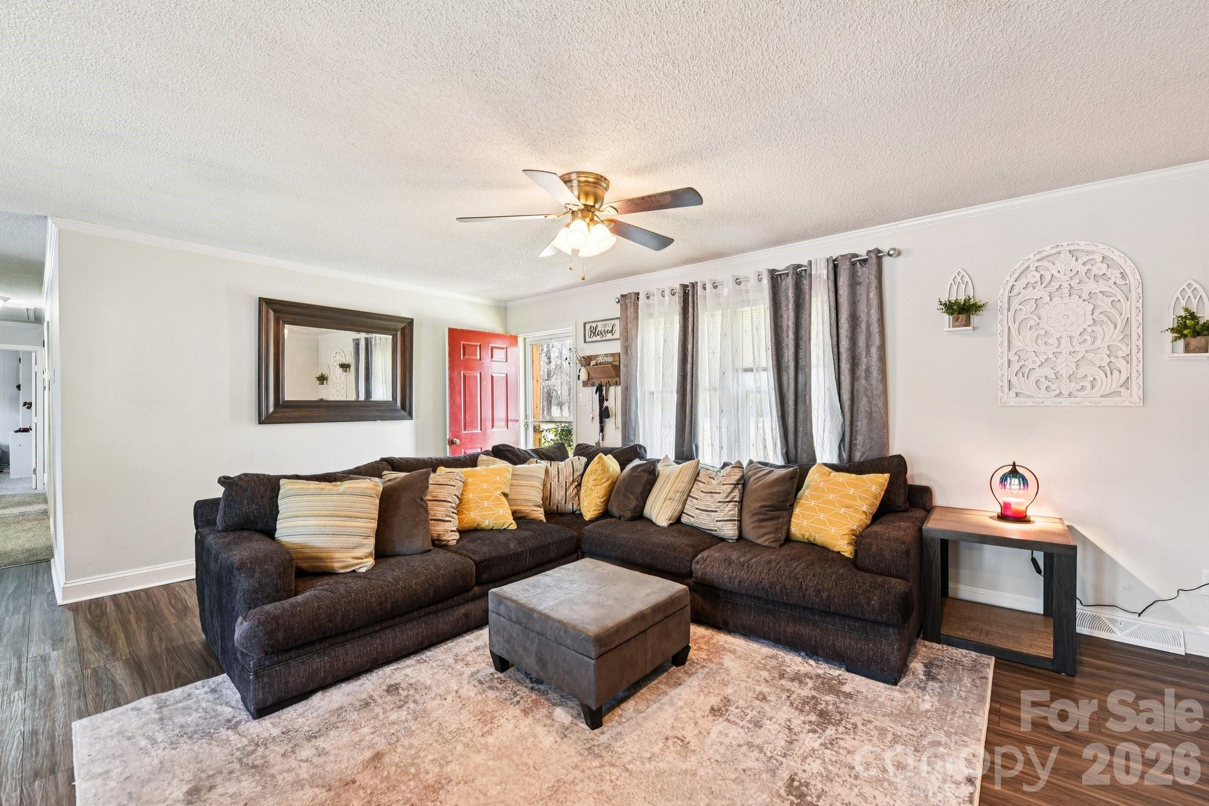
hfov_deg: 100.4
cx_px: 604
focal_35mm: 15
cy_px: 403
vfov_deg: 77.3
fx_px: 504
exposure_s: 1/5
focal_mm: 15
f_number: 8
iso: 200
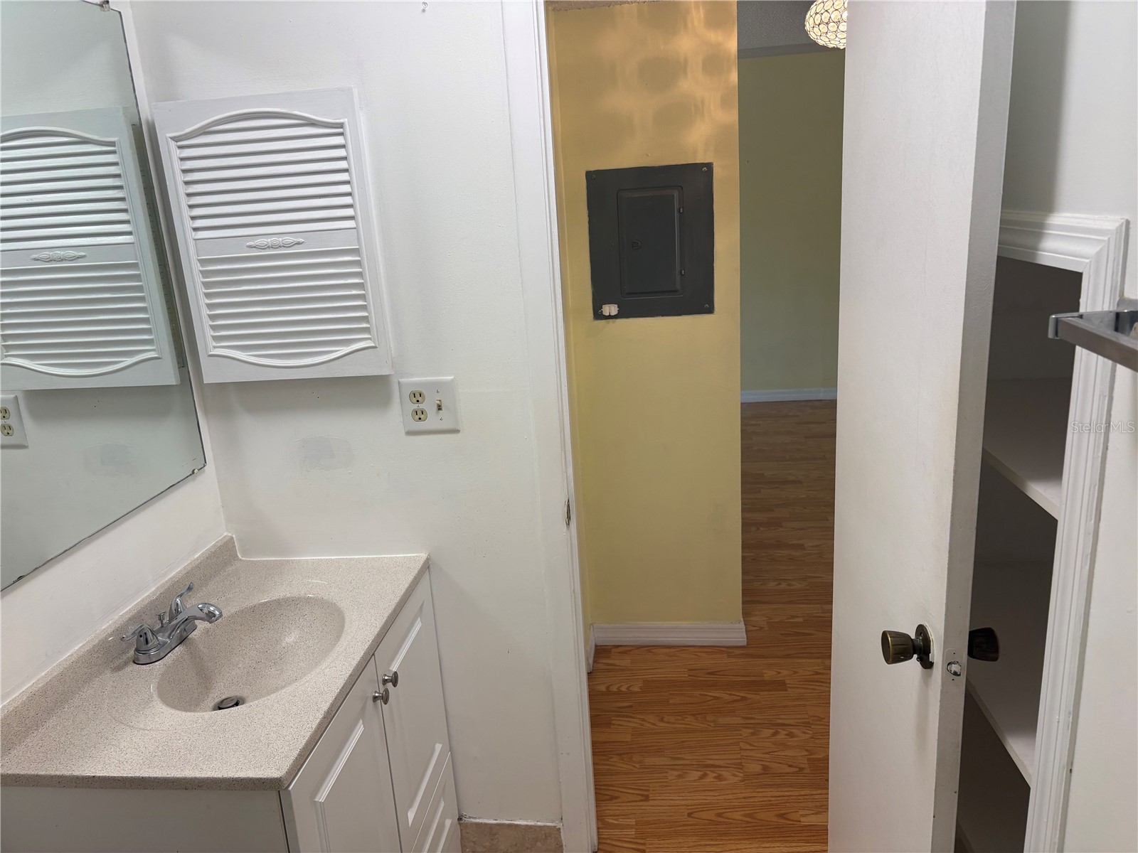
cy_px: 426
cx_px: 569
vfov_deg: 53.1
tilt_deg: -14.5
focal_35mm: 26
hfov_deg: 67.3
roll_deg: +4.5
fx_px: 855
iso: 80
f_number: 1.6
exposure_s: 1/120
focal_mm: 5.96
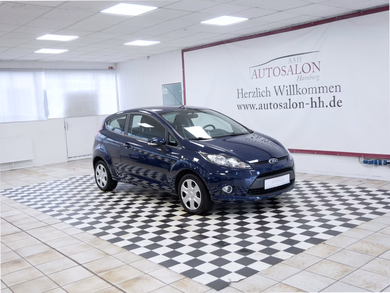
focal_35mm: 36
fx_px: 406
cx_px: 195
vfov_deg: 39.7
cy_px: 146
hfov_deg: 51.4
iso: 800
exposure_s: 1/60
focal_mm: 18
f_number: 3.9
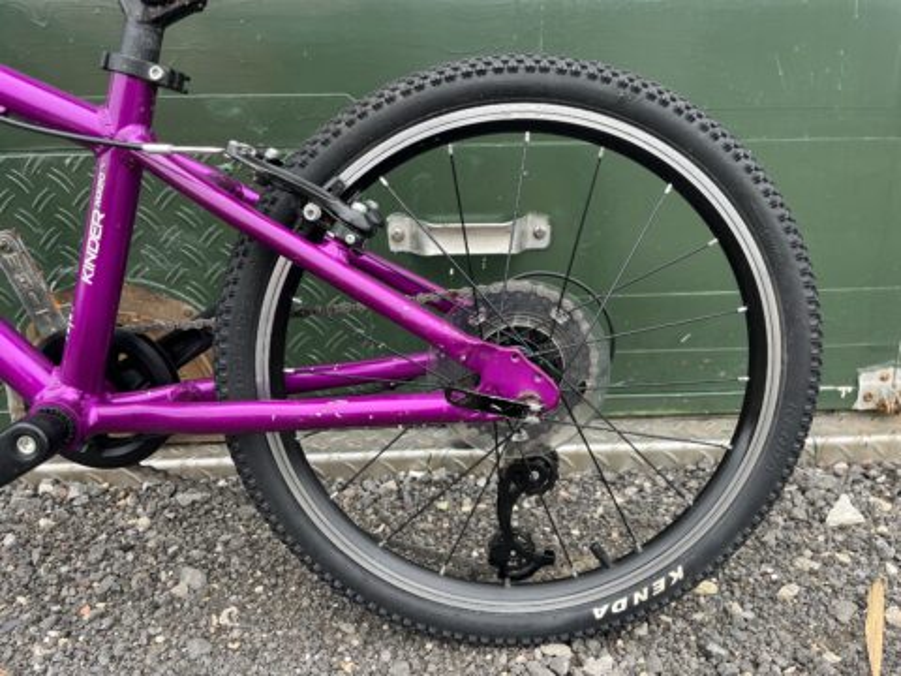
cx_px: 450
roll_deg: +3.2
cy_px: 338
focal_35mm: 26
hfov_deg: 67.3
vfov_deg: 53.1
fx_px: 677
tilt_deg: -18.7
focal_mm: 5.1
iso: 40
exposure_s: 1/207
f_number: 1.6
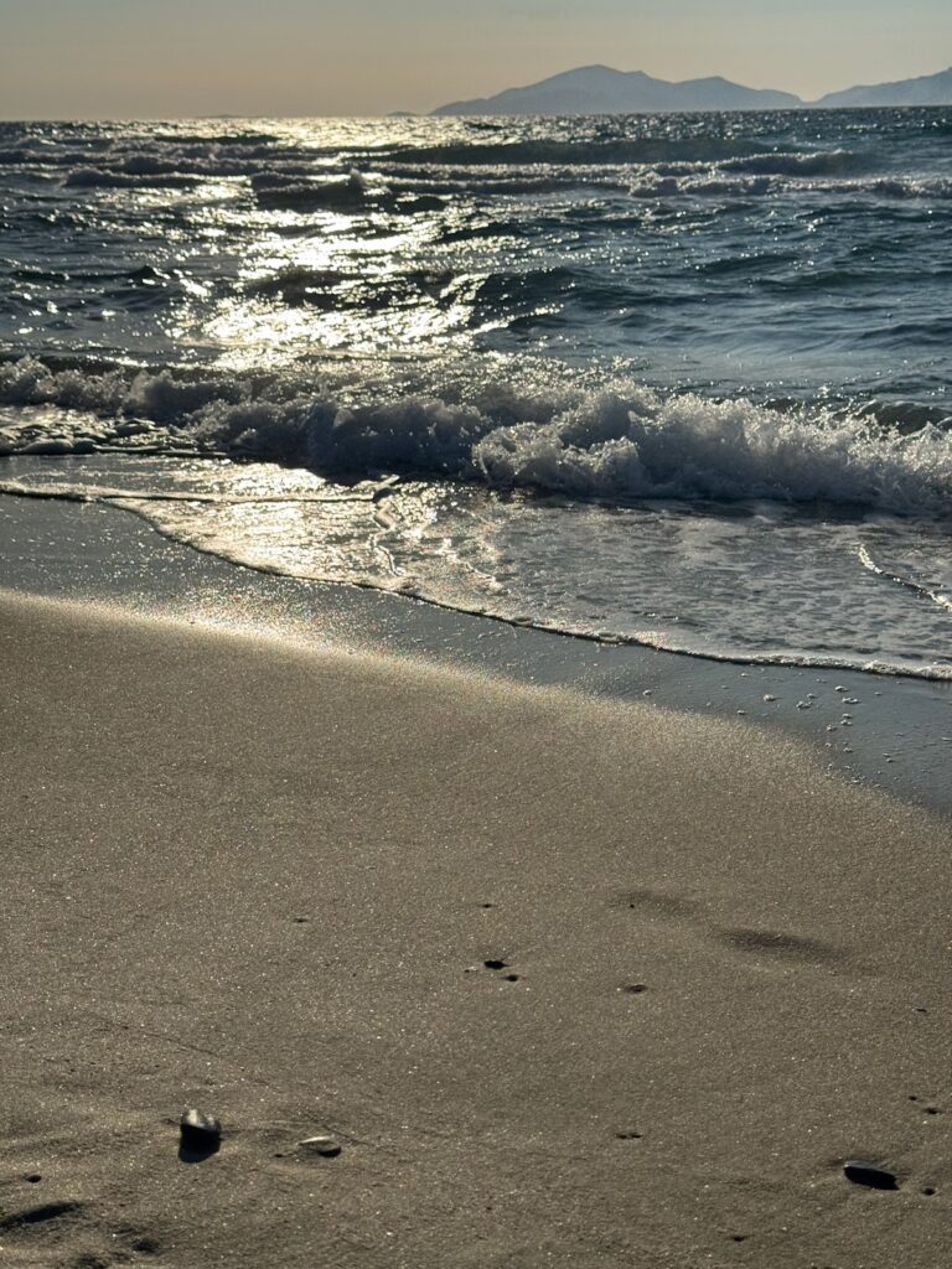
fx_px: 1760
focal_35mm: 48
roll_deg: +0.8
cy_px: 634
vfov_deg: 39.7
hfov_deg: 30.3
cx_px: 476
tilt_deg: -15.6
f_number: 1.78
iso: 50
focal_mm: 6.76
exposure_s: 1/20000
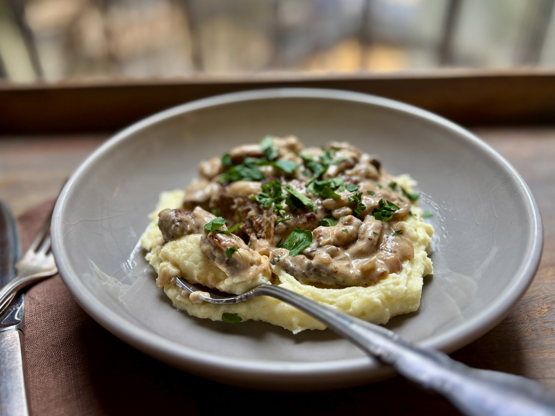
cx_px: 253
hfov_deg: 61.6
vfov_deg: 48.2
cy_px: 201
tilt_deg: -34.7
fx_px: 465
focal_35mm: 29
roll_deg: +1.7
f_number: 1.6
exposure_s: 1/60
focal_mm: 5.96
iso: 80
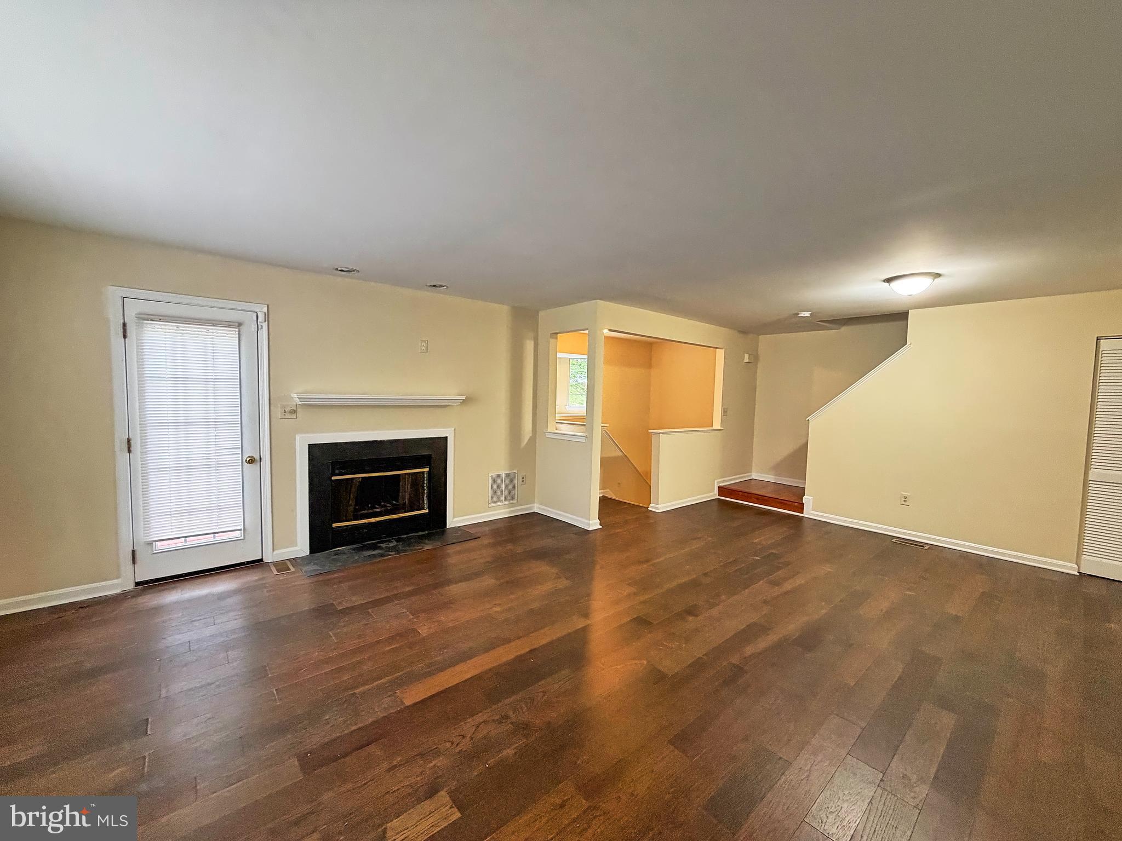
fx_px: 454
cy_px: 420
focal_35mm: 14
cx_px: 561
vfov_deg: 85.7
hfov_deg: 102.1
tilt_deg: -4.3
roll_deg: -0.9
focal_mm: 2.2
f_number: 2.2
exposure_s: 1/60
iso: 320
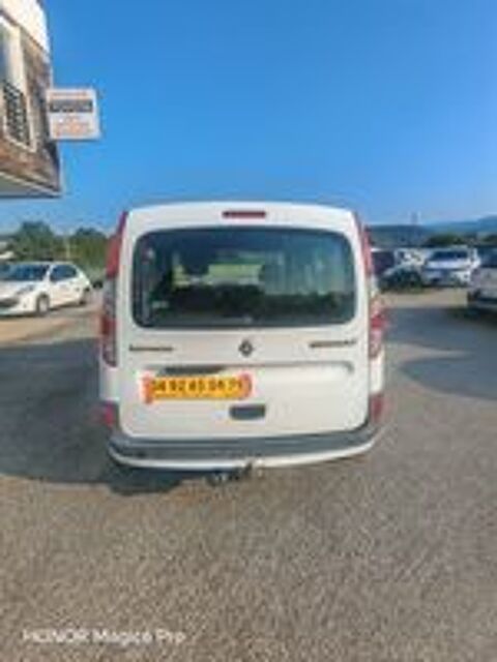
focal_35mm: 19
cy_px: 331
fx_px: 364
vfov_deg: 84.7
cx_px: 248
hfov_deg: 68.7
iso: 50
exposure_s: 1/790
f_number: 2
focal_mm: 1.82
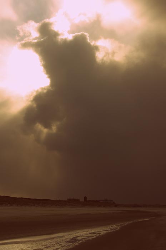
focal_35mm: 75
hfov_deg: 18.1
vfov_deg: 27.0
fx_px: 520
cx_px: 83
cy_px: 125
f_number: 11
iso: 200
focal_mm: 50
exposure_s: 1/200
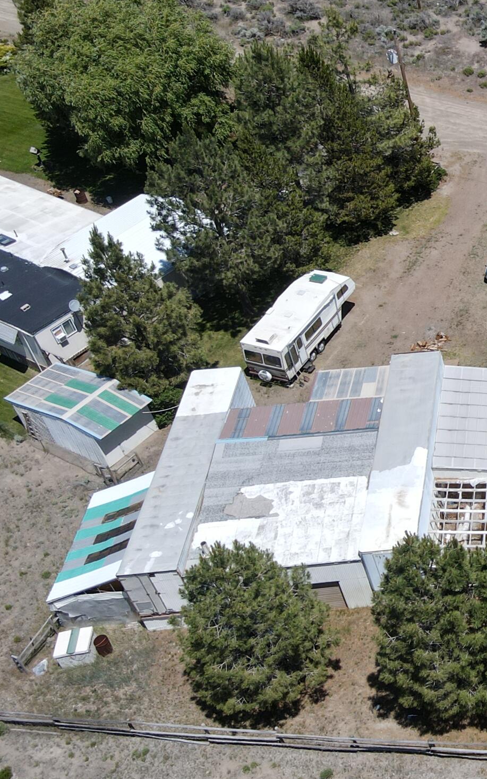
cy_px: 355
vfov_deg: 38.8
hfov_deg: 20.8
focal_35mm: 52
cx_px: 746
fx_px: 1105
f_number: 2.8
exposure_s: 1/640
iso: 100
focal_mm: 4.5
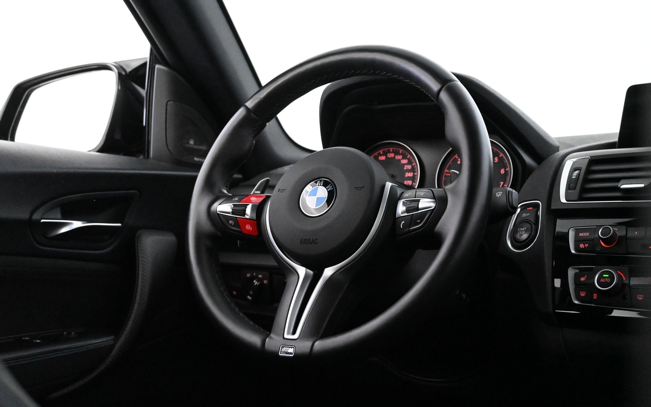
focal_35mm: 50
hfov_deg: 40.5
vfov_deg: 26.0
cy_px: 209
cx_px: 325
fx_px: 883
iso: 11400
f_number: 5
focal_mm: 32.5
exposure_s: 1/50
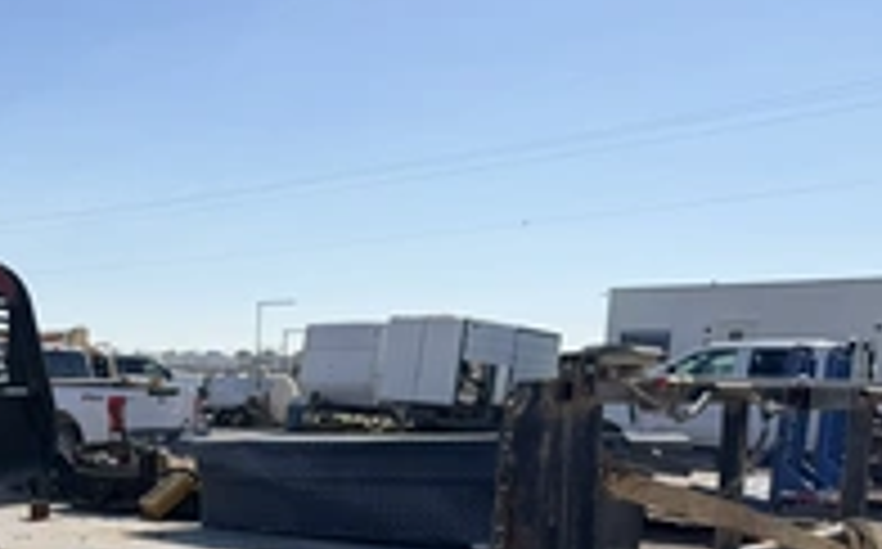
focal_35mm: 52
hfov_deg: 36.2
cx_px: 63
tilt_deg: -9.2
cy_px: 603
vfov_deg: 23.3
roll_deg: -2.9
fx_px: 1249
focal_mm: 6.76
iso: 80
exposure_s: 1/5319
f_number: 1.78
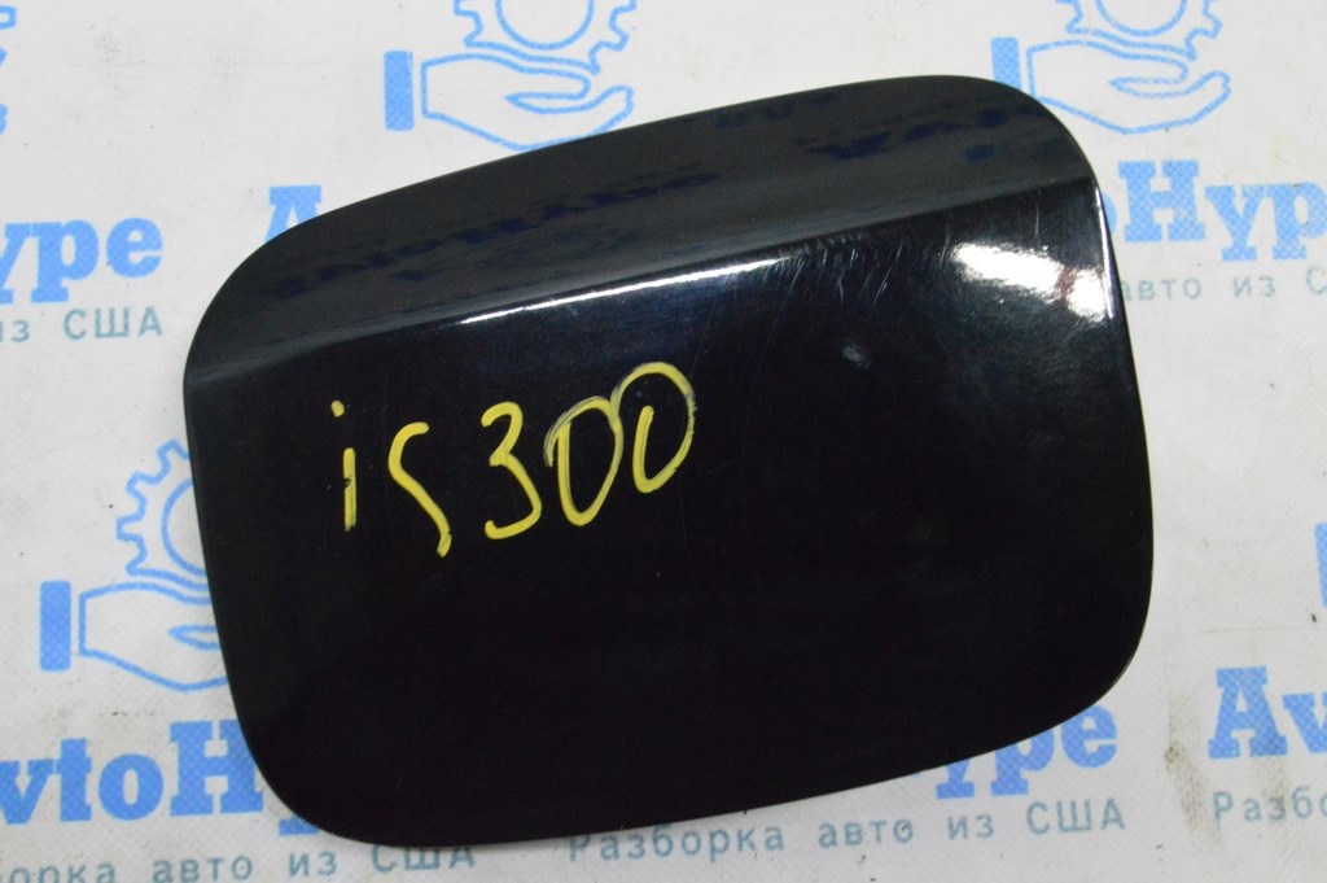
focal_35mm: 39
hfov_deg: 49.6
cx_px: 664
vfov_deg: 34.2
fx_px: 1436
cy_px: 442
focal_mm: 26
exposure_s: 1/20
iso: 6400
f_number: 20
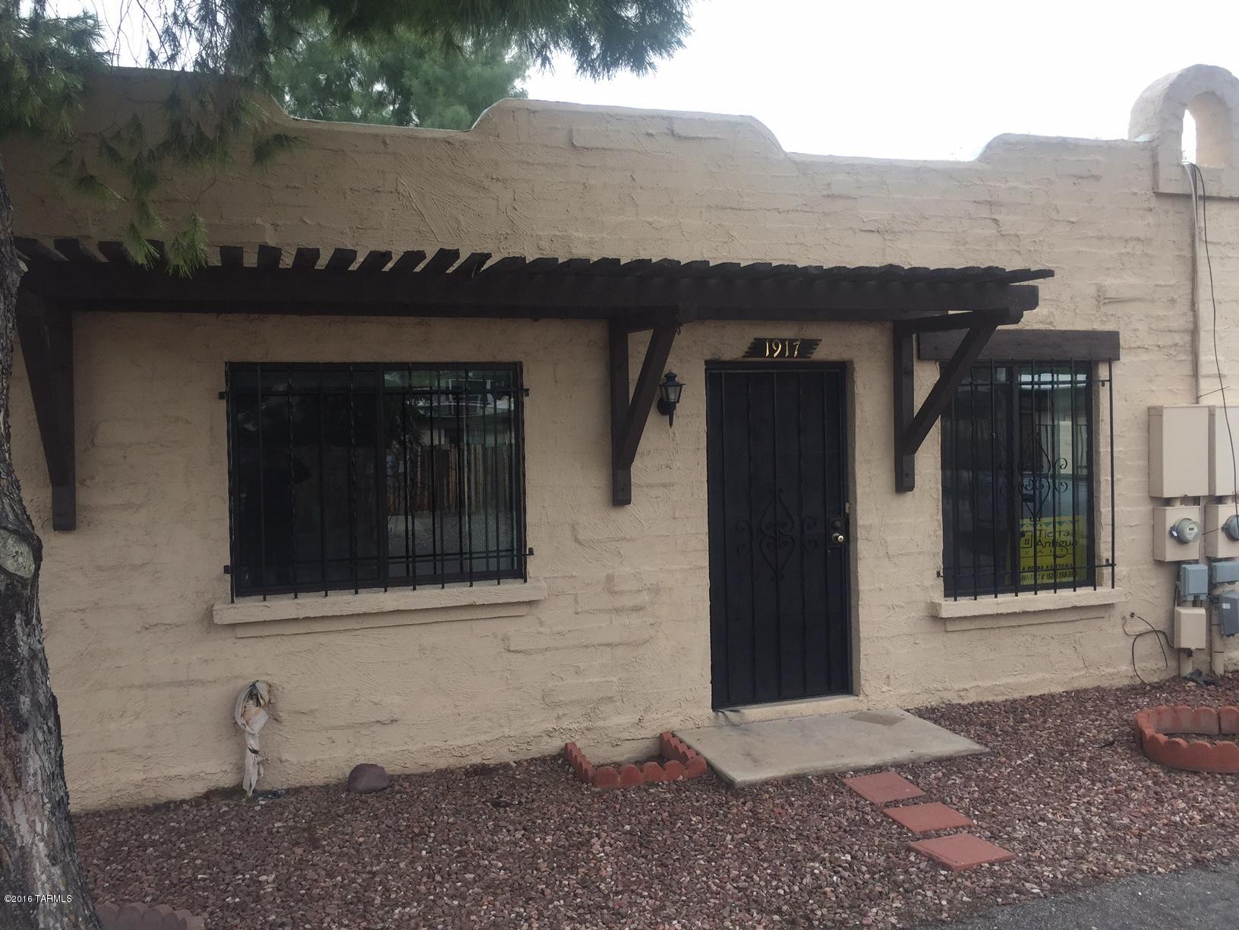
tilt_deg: -0.6
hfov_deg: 61.7
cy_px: 465
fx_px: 1038
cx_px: 620
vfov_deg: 48.2
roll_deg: +1.3
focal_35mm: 29
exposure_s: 1/898
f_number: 2.2
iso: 32
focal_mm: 4.15
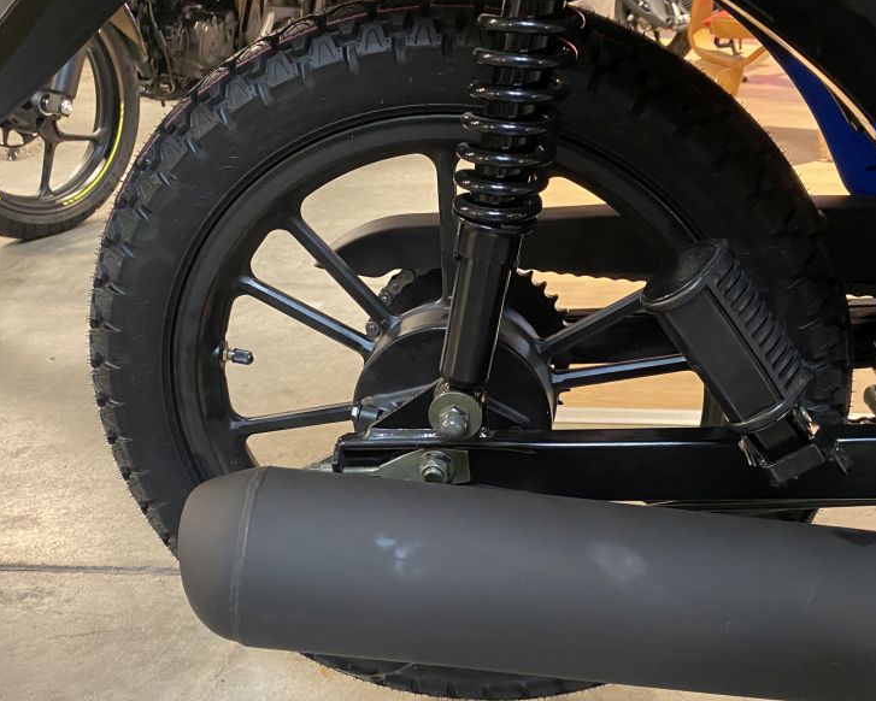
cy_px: 409
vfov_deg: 40.0
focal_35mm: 37
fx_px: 960
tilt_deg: -26.0
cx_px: 482
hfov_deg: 49.0
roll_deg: +1.8
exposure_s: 1/33
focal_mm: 4.25
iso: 400
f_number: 1.8
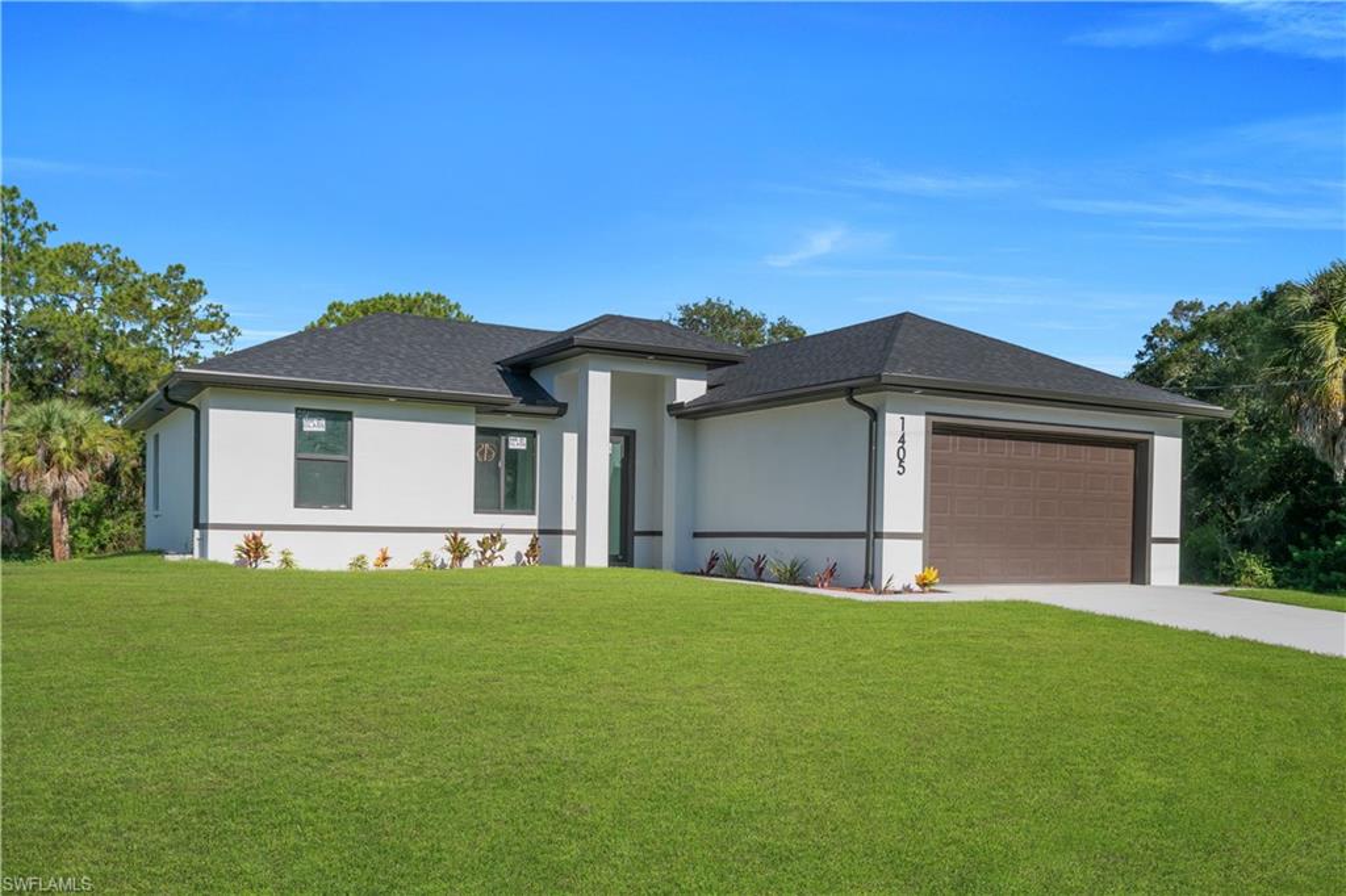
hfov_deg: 61.9
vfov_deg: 43.6
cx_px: 673
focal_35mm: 30
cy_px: 448
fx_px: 1121
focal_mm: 20
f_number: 8
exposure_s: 1/400
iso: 100
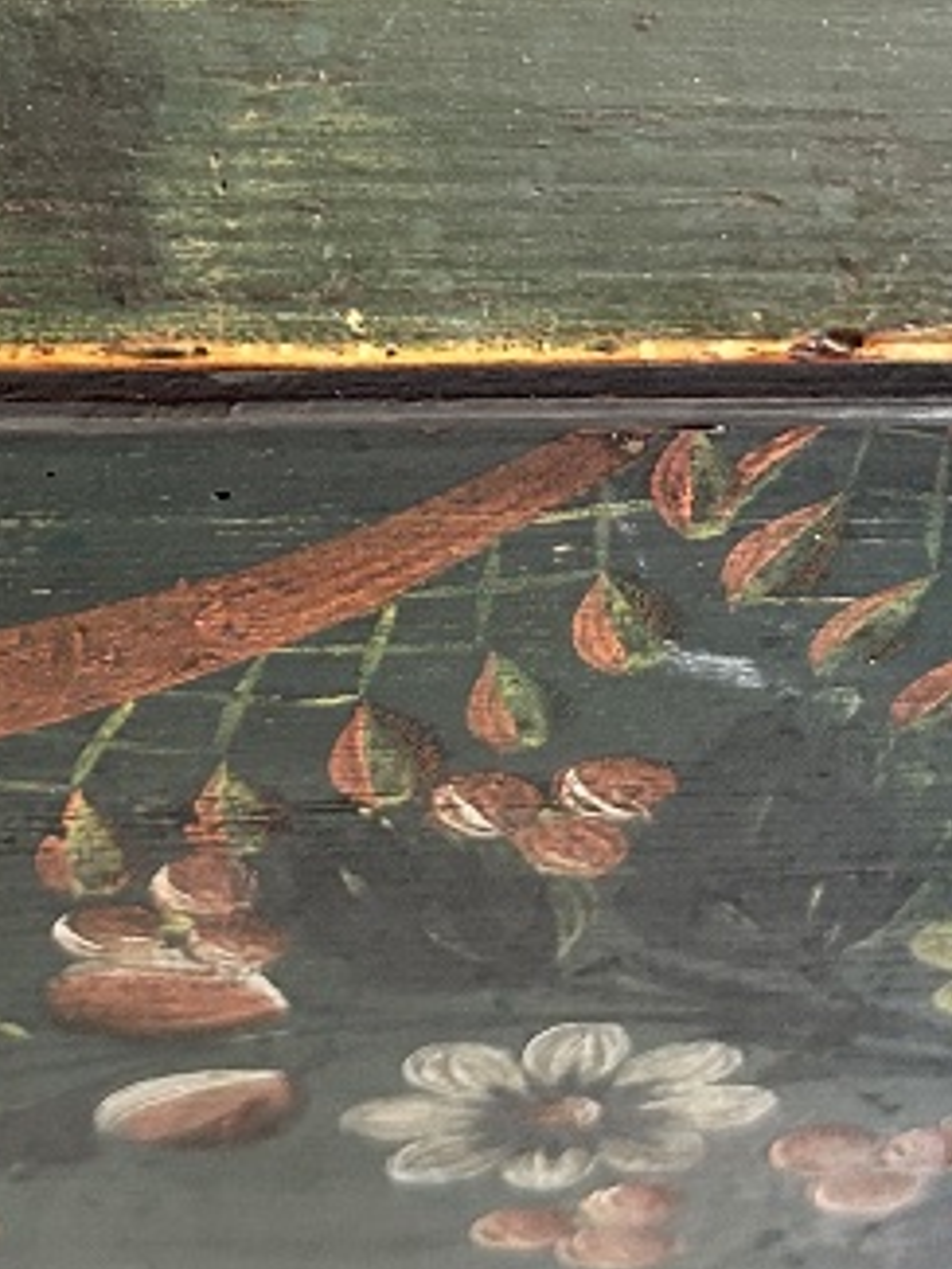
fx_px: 3518
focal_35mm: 96
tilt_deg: -46.0
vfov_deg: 19.9
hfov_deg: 15.4
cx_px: 339
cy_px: 20
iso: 200
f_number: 1.5
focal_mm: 5.7
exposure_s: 1/50
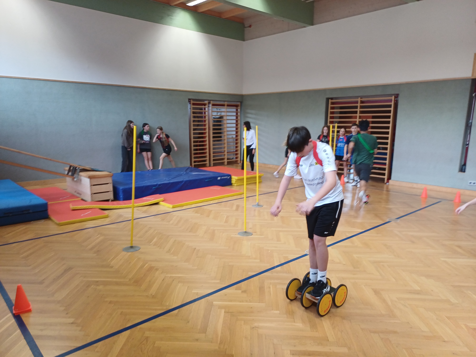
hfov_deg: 69.4
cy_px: 178
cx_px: 238
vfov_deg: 54.9
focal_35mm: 25
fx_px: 344
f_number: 1.8
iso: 100
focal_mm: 4.65
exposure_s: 1/50
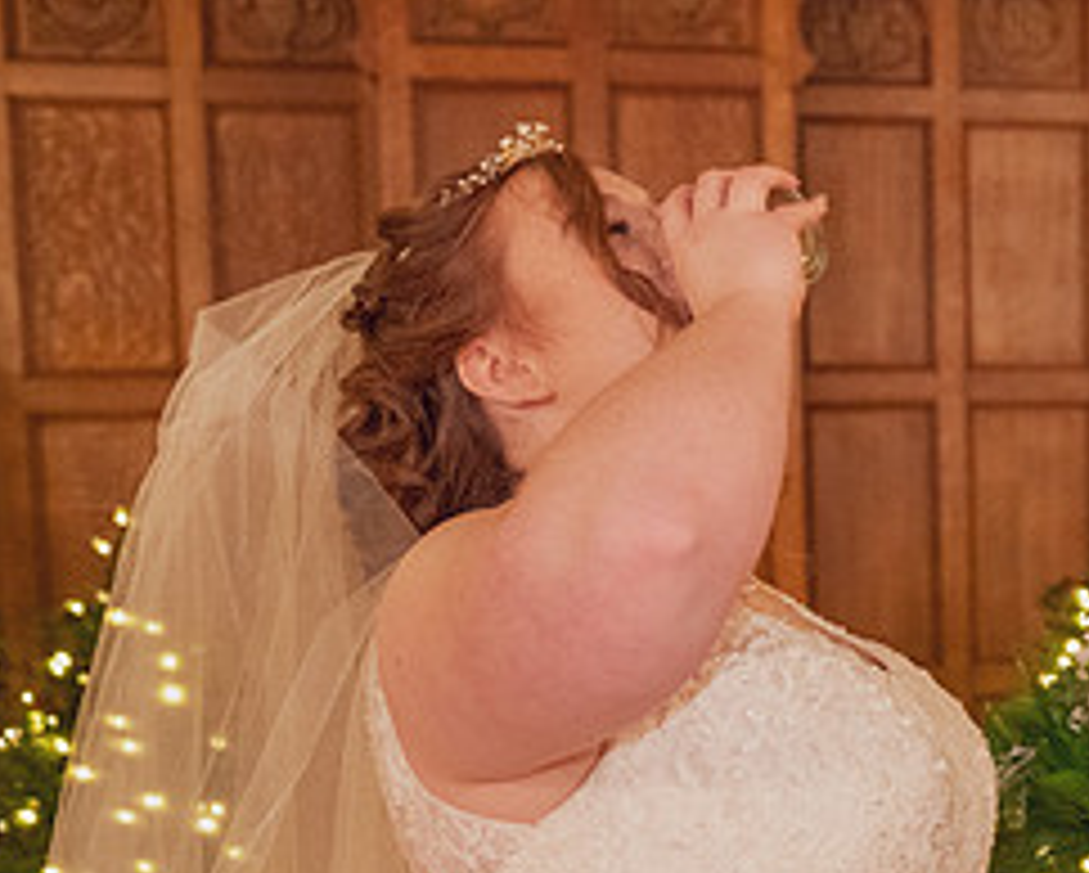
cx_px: 1317
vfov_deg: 22.3
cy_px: 648
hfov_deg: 25.1
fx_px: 2193
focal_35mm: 68
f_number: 2.8
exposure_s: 1/160
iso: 6400
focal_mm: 26
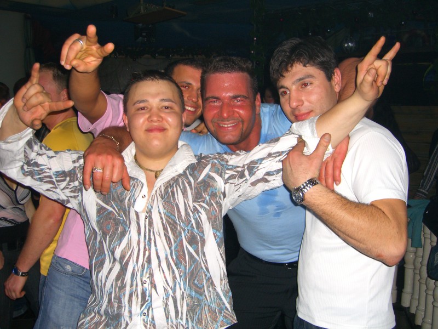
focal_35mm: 38
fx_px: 481
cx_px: 219
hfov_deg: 49.0
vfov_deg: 37.7
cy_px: 164
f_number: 2.8
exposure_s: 1/60
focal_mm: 7.9
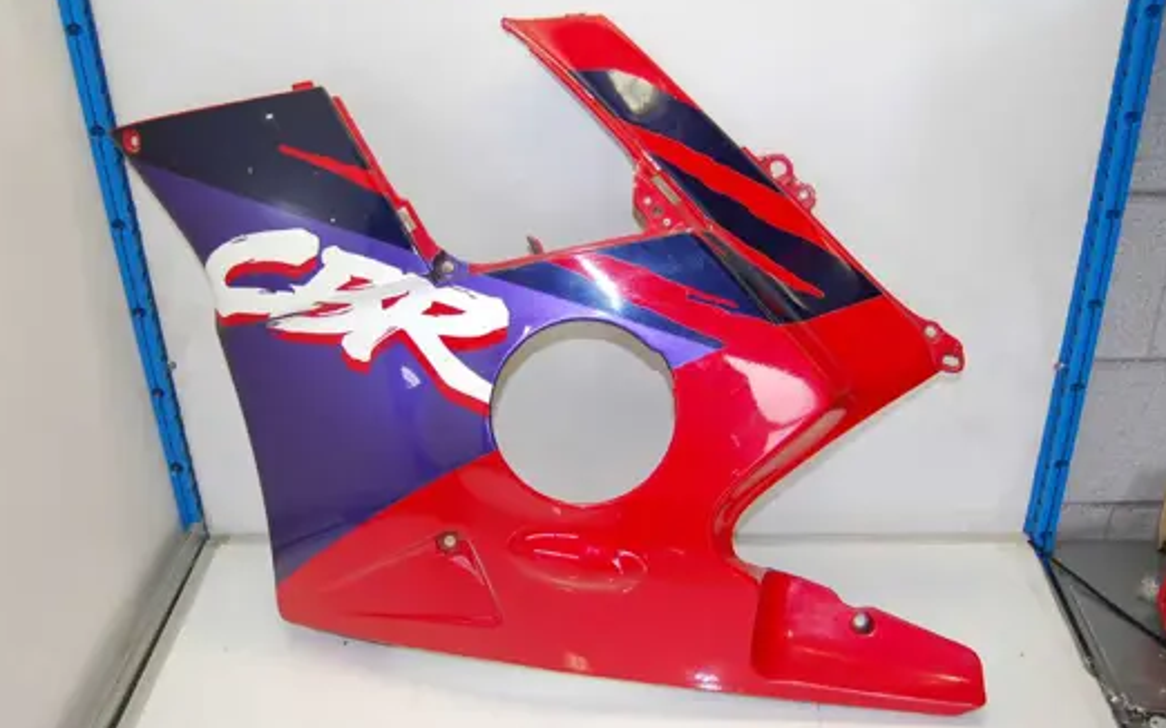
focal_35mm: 37
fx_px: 1161
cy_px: 371
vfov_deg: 34.8
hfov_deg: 53.3
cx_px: 577
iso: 400
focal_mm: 23
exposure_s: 1/60
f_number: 3.8
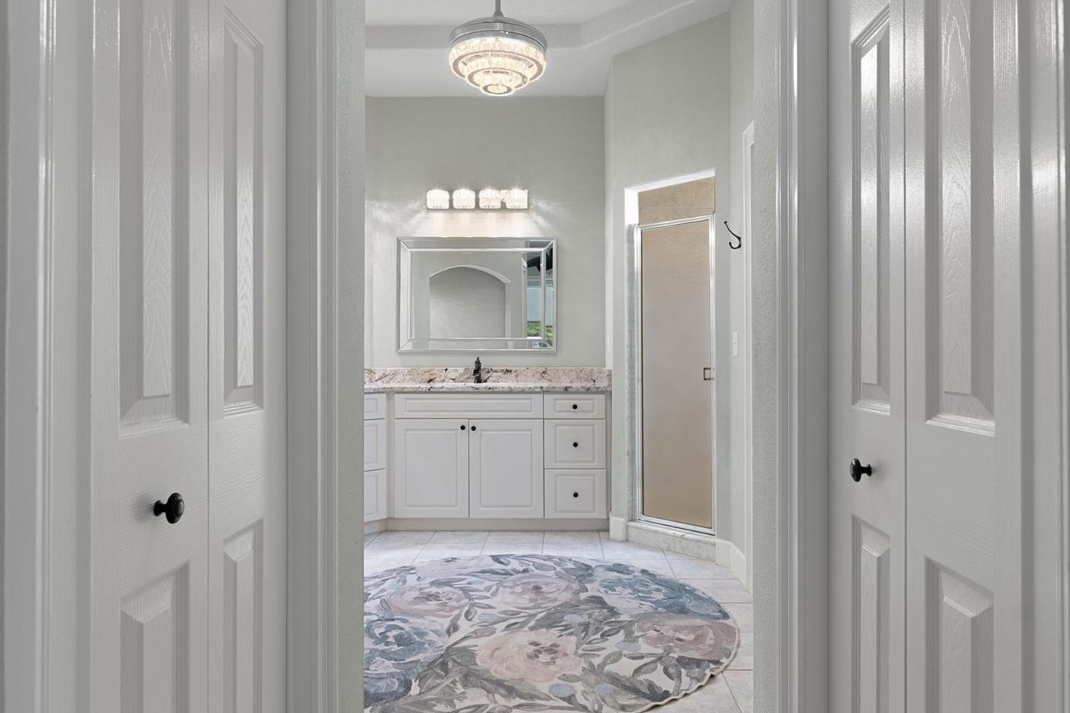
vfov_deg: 53.1
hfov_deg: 73.7
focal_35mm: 24
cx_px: 554
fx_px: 713
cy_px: 344
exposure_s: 1/4
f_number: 8
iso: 250
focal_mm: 14
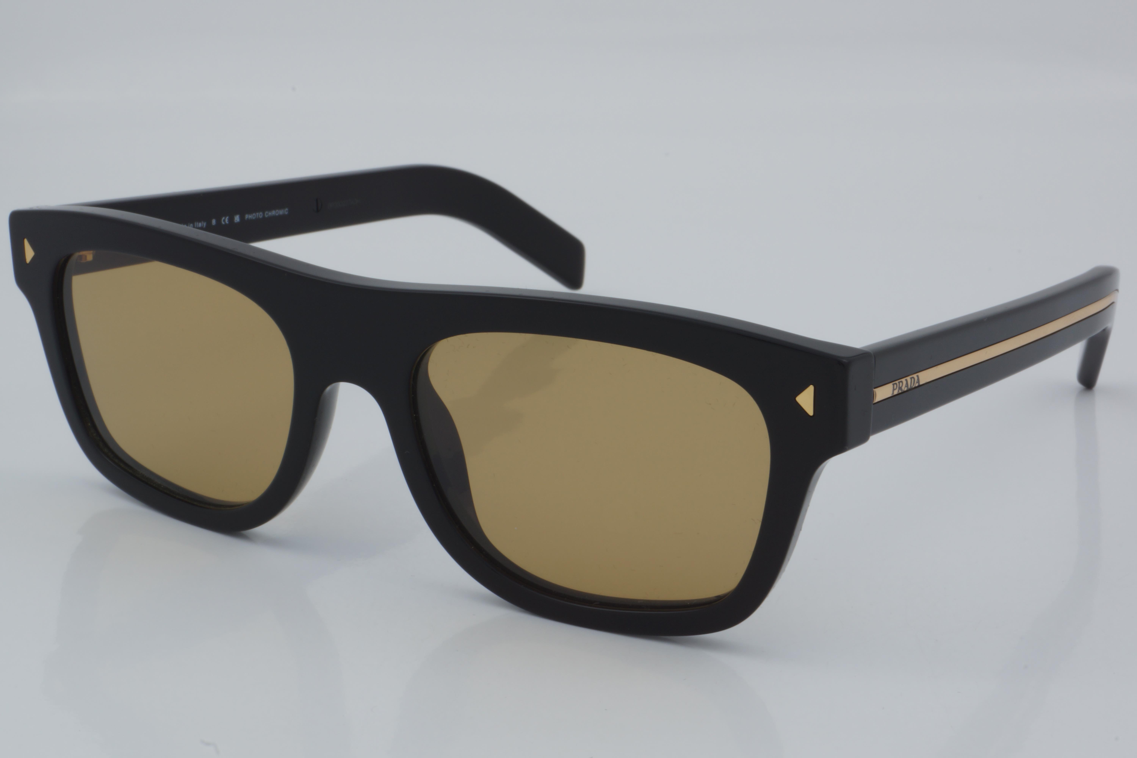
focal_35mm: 75
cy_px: 379
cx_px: 568
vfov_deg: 18.2
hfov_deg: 27.0
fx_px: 2369
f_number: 32
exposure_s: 1/4
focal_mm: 50
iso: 100
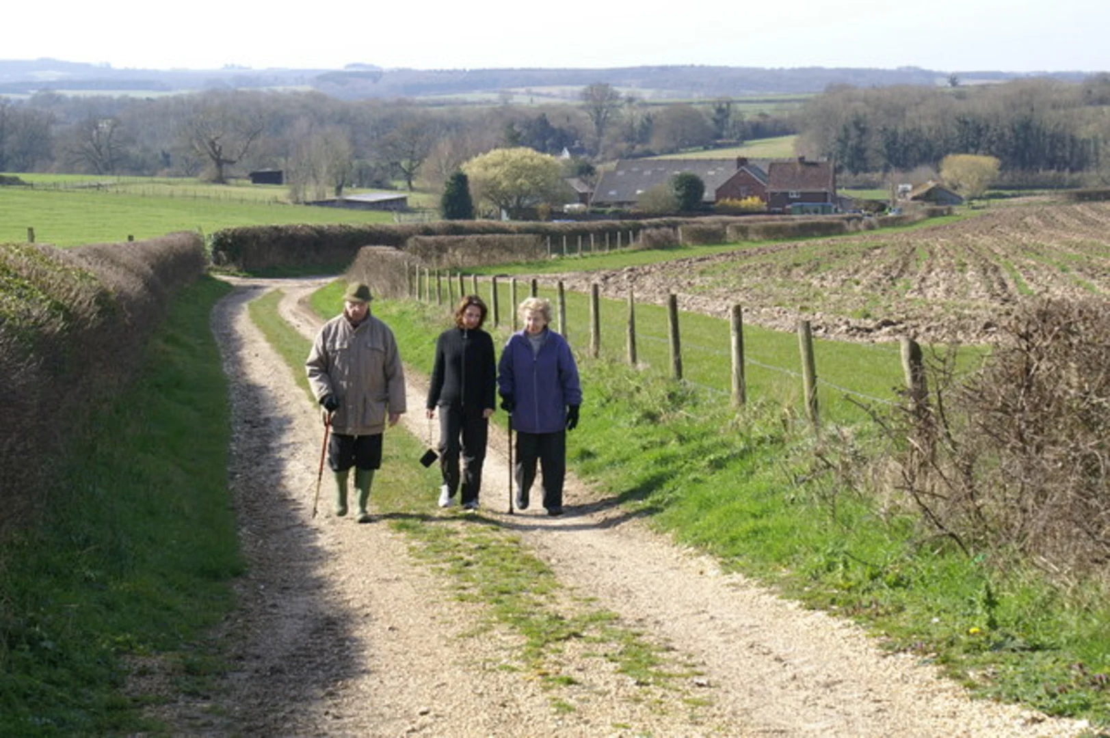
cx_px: 555
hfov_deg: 27.0
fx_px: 2311
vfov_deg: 18.2
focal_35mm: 75
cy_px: 369
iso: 100
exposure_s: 1/125
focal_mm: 50
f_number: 9
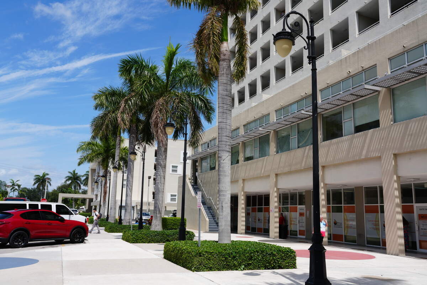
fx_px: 391
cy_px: 142
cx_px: 214
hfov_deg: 57.2
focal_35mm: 33
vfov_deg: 40.0
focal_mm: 33
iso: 100
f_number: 13
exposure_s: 1/125
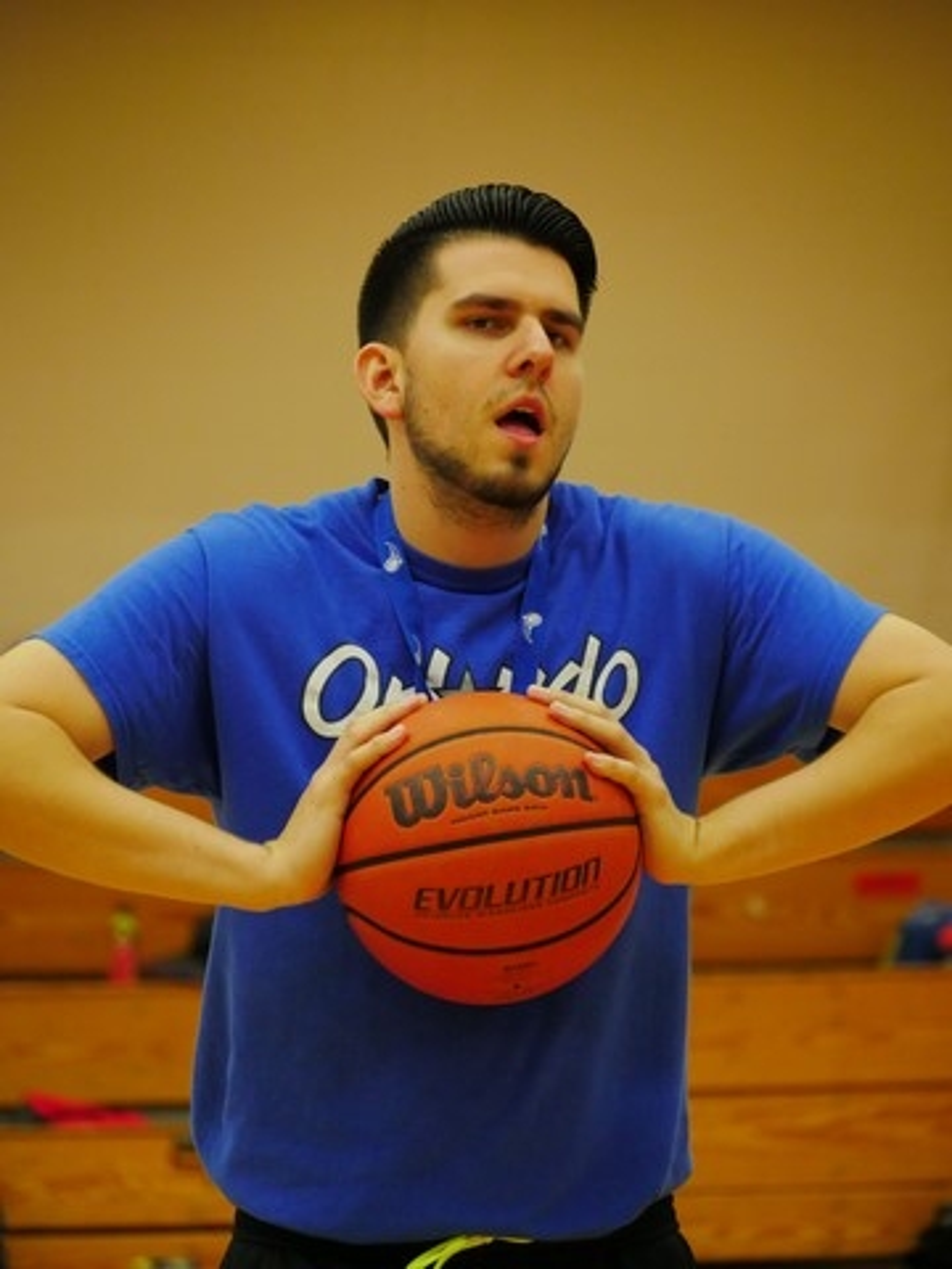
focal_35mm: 280
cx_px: 476
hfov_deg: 5.3
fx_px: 10267
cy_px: 634
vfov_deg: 7.1
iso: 3200
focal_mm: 140
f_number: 5.6
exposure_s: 1/125
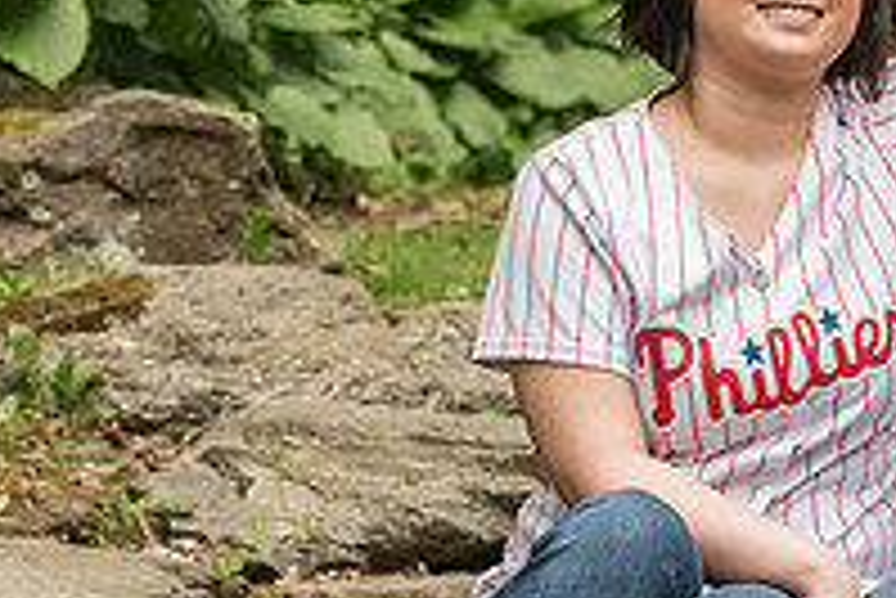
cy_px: 260
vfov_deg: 4.9
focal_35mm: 283
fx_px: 7048
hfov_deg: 7.3
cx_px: 753
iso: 2000
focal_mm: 86
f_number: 4
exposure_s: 1/1000
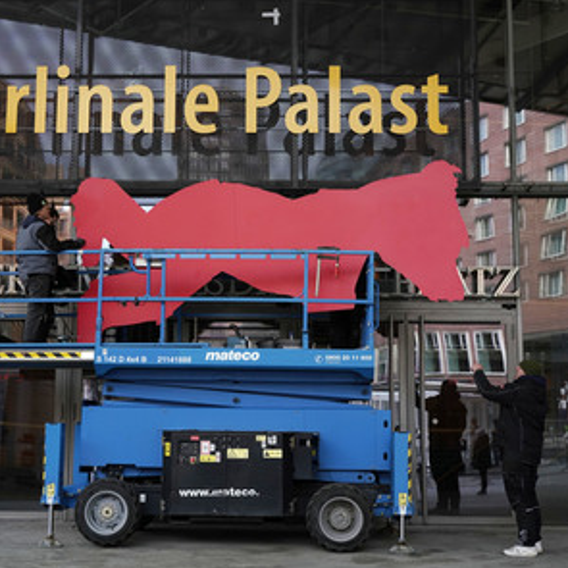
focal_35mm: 52
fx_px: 965
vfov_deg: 32.8
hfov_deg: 32.7
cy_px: 283
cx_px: 230
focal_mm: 40
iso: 640
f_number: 5.6
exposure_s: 1/160
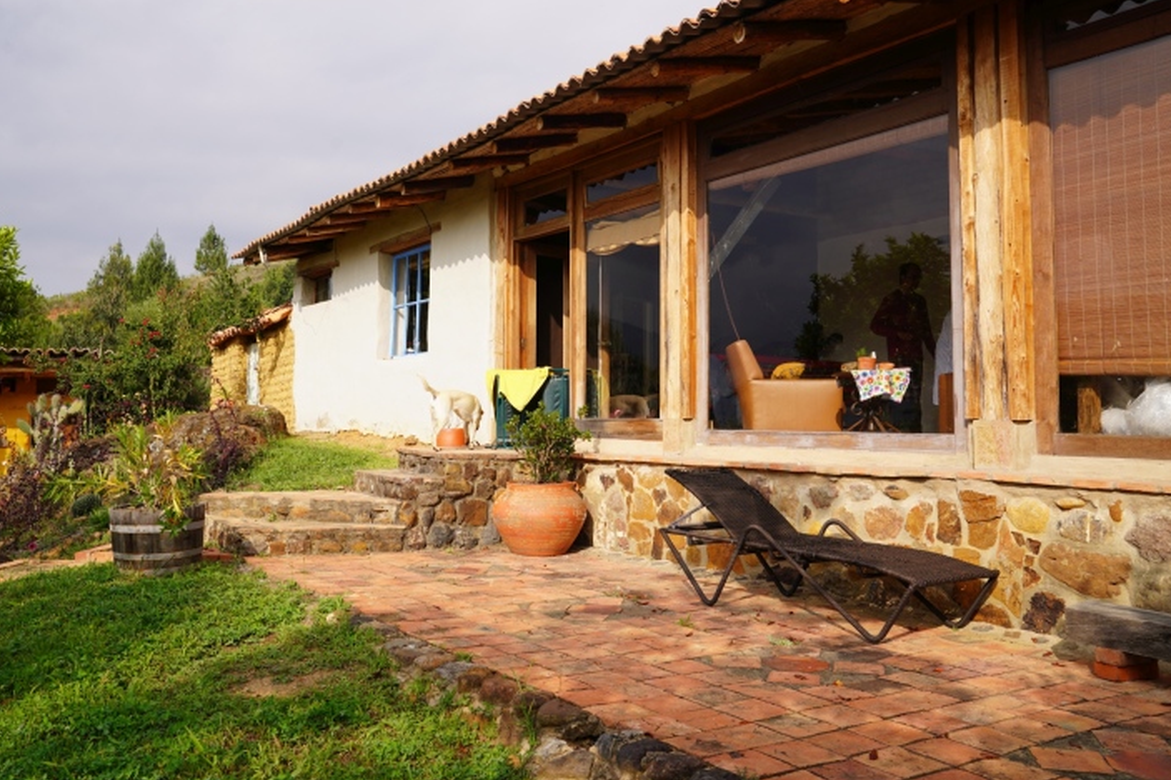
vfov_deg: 39.9
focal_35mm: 33
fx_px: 1073
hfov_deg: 57.1
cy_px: 356
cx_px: 530
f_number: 9
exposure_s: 1/125
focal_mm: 29
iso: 100
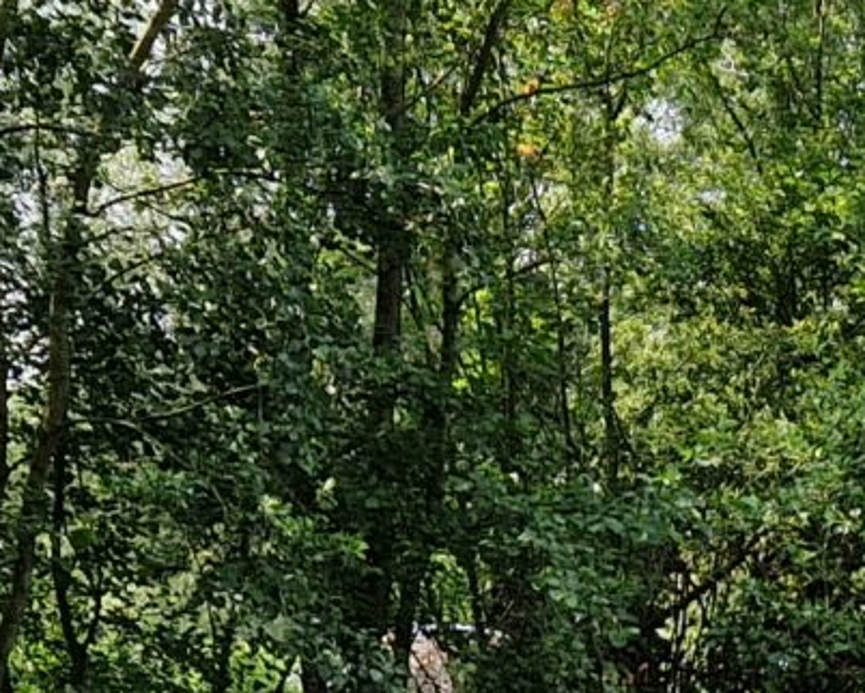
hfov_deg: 13.0
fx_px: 3663
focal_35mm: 143
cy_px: 1222
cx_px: 1097
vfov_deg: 10.2
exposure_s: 1/606
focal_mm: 5.4
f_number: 1.8
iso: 50
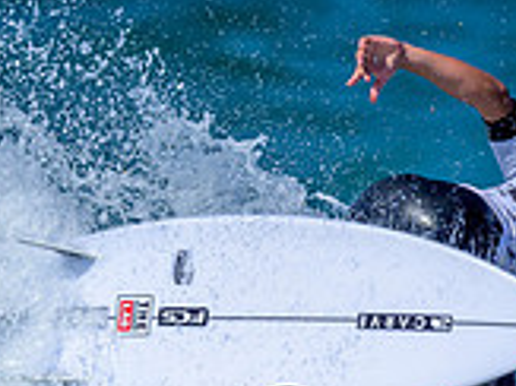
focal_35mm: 3566
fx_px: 53117
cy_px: 610
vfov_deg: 0.4
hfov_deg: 0.6
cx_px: 14
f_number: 6.3
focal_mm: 800
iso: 250
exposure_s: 1/2000
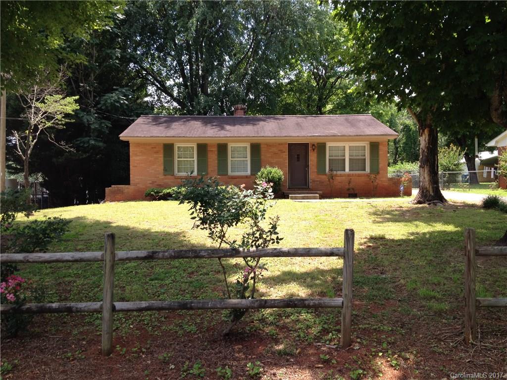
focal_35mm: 35
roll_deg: -0.2
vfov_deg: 40.7
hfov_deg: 52.6
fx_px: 513
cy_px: 190
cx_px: 254
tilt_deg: -3.0
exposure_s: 1/319
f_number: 2.4
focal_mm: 4.28
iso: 50
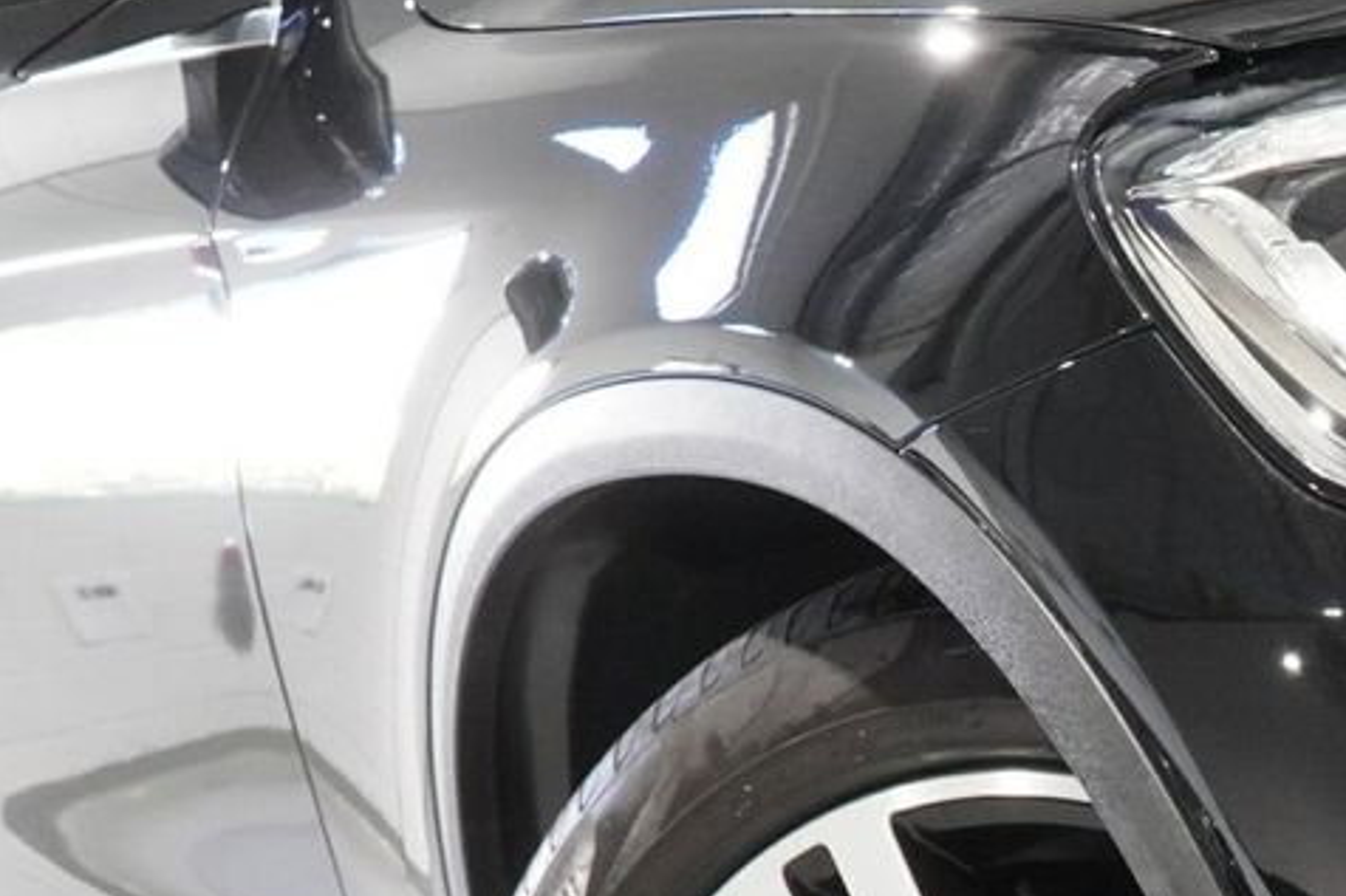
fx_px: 4522
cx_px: 1600
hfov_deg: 16.3
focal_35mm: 121
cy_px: 1068
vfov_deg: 11.1
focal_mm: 32
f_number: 8
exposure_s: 1/25
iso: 3200
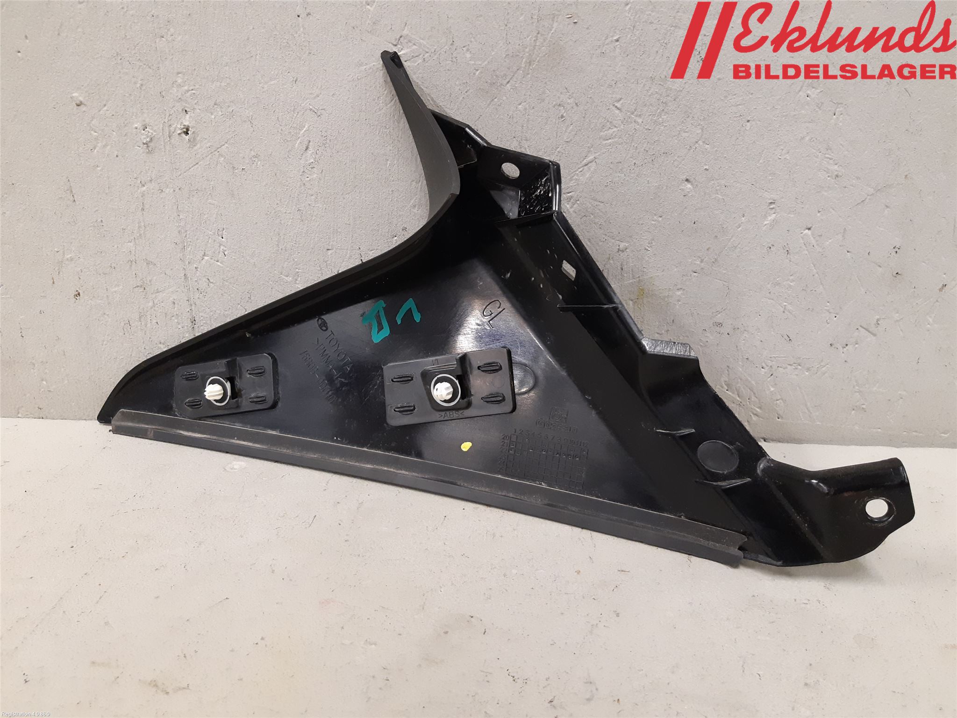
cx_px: 478
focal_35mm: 26
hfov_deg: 67.3
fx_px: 719
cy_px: 359
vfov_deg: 53.1
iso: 250
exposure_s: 1/50
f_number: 1.7
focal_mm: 3.93
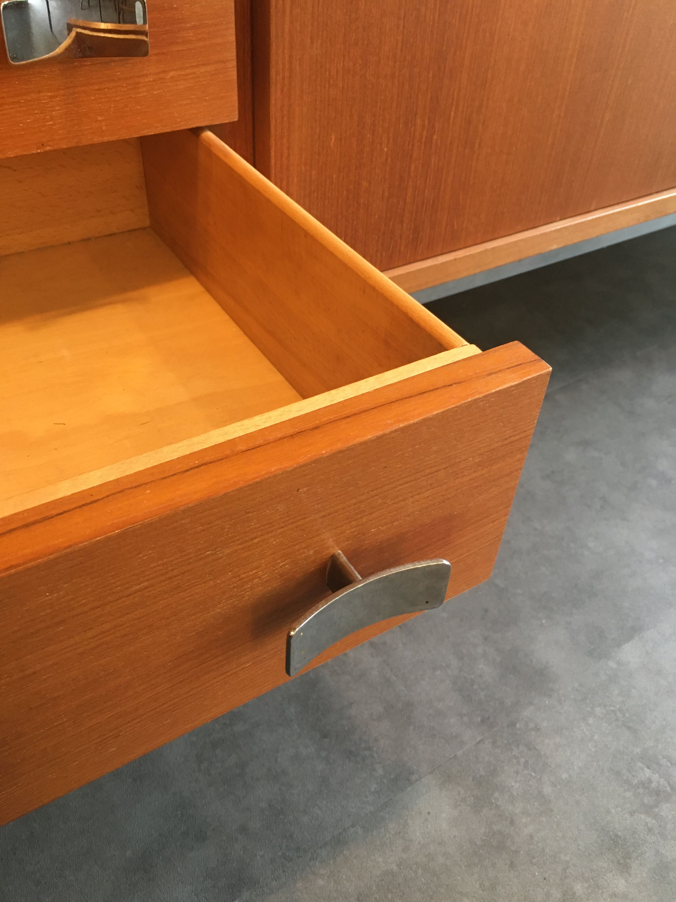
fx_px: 755
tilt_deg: -41.4
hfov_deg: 48.2
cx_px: 338
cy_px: 451
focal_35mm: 29
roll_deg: -6.1
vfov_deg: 61.7
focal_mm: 4.15
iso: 160
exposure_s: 1/33
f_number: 2.2
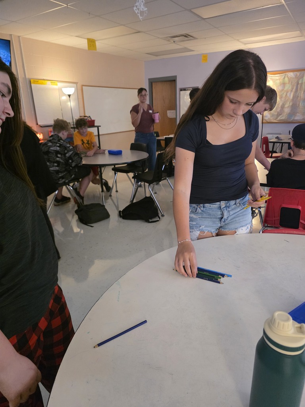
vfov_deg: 73.9
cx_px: 152
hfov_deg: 58.9
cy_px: 204
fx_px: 270
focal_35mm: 23
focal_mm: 6.3
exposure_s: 1/120
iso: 1600
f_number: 1.7
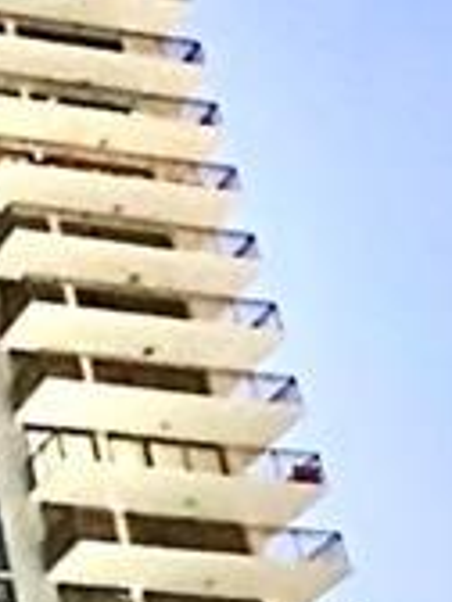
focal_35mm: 100
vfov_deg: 18.4
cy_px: 770
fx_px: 1741
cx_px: -595
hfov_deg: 12.2
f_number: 2.2
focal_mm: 2.22
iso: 2000
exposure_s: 1/30
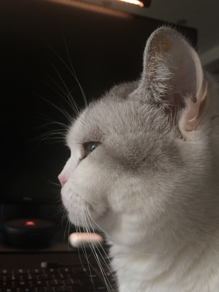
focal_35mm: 35
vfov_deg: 52.5
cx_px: 110
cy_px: 164
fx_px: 295
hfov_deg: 40.7
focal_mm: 4.15
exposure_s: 1/33
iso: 50
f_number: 2.2
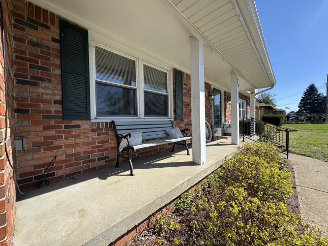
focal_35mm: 14
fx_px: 133
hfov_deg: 102.1
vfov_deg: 85.7
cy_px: 123
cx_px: 164
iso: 50
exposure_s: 1/1160
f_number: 2.2
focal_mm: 2.22
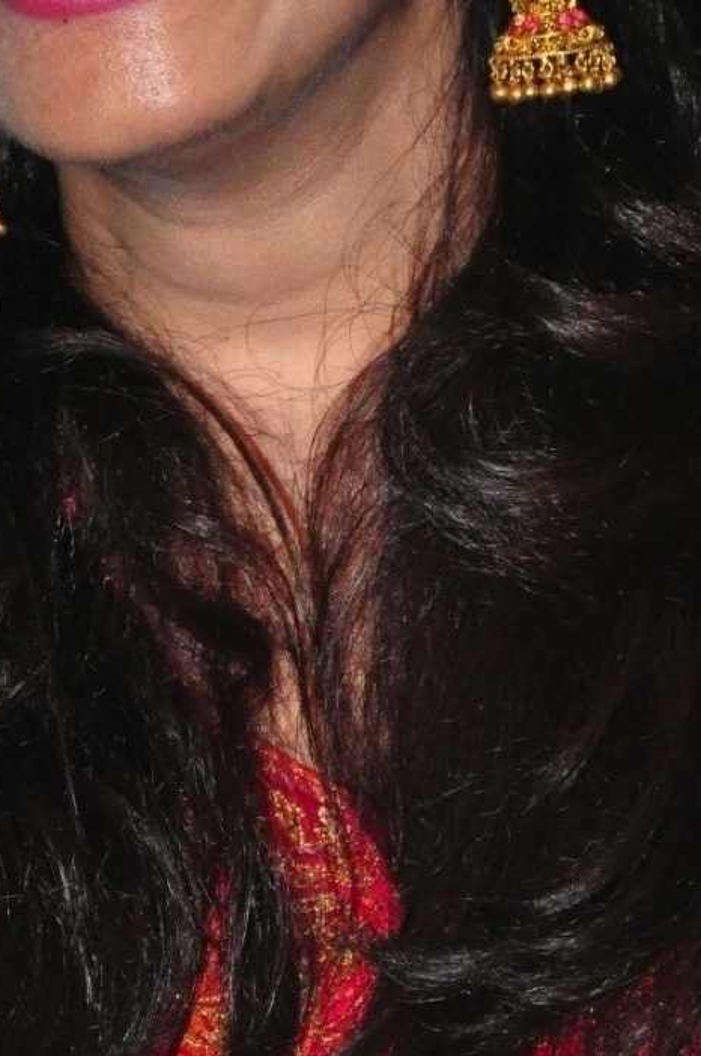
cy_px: 251
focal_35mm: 405
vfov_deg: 5.1
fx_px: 11872
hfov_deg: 3.4
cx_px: 15
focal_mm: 105
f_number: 5.6
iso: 3200
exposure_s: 1/125
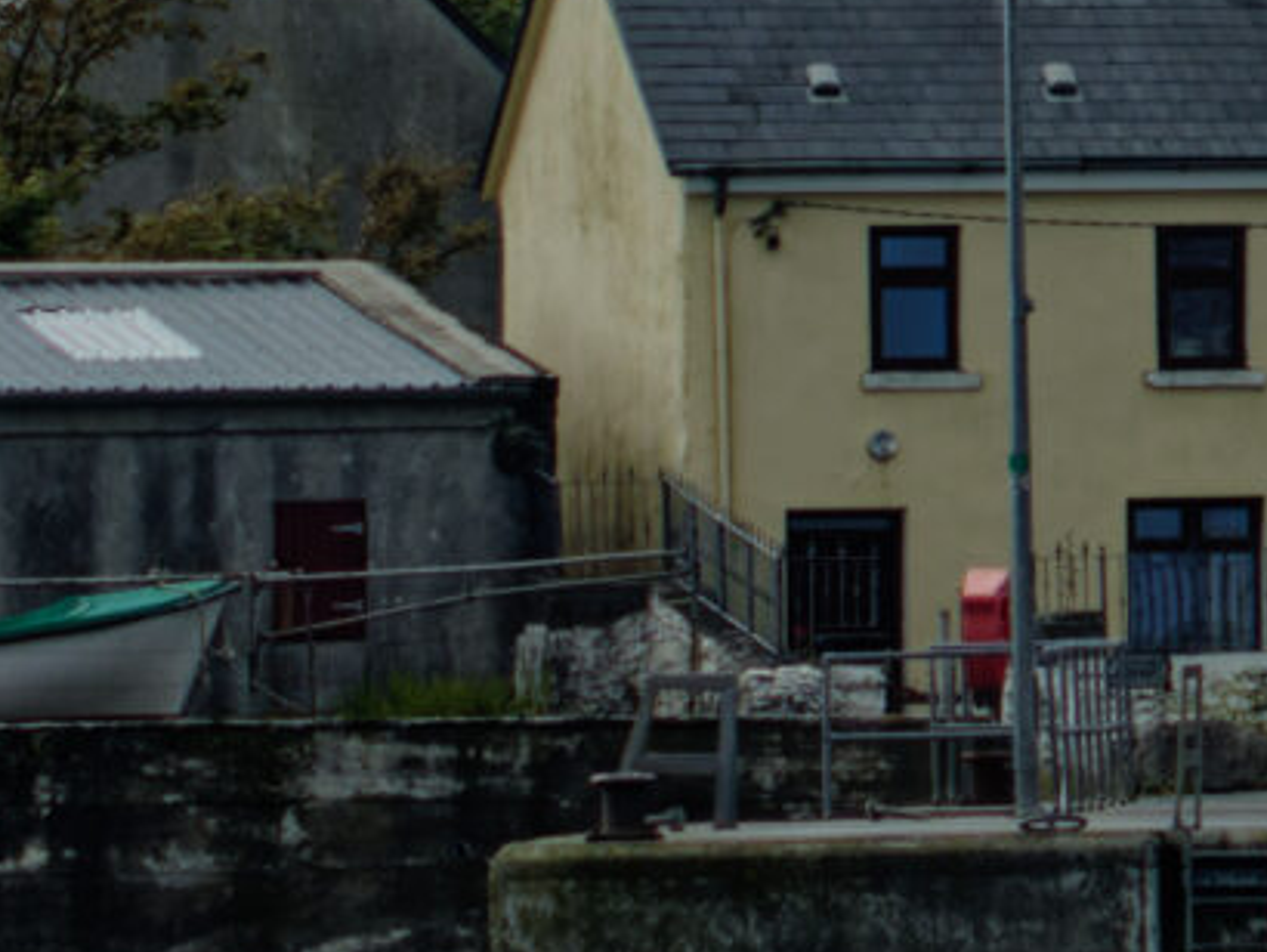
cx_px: 3773
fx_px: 23072
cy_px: -995
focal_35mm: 630
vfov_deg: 2.4
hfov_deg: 3.1
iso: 250
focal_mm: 70
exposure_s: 1/1000
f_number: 8
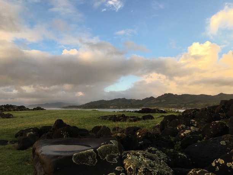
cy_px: 88
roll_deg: -0.8
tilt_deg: +5.4
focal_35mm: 29
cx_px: 116
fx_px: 195
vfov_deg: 48.2
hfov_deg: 61.7
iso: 25
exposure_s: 1/388
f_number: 2.2
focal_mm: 4.15
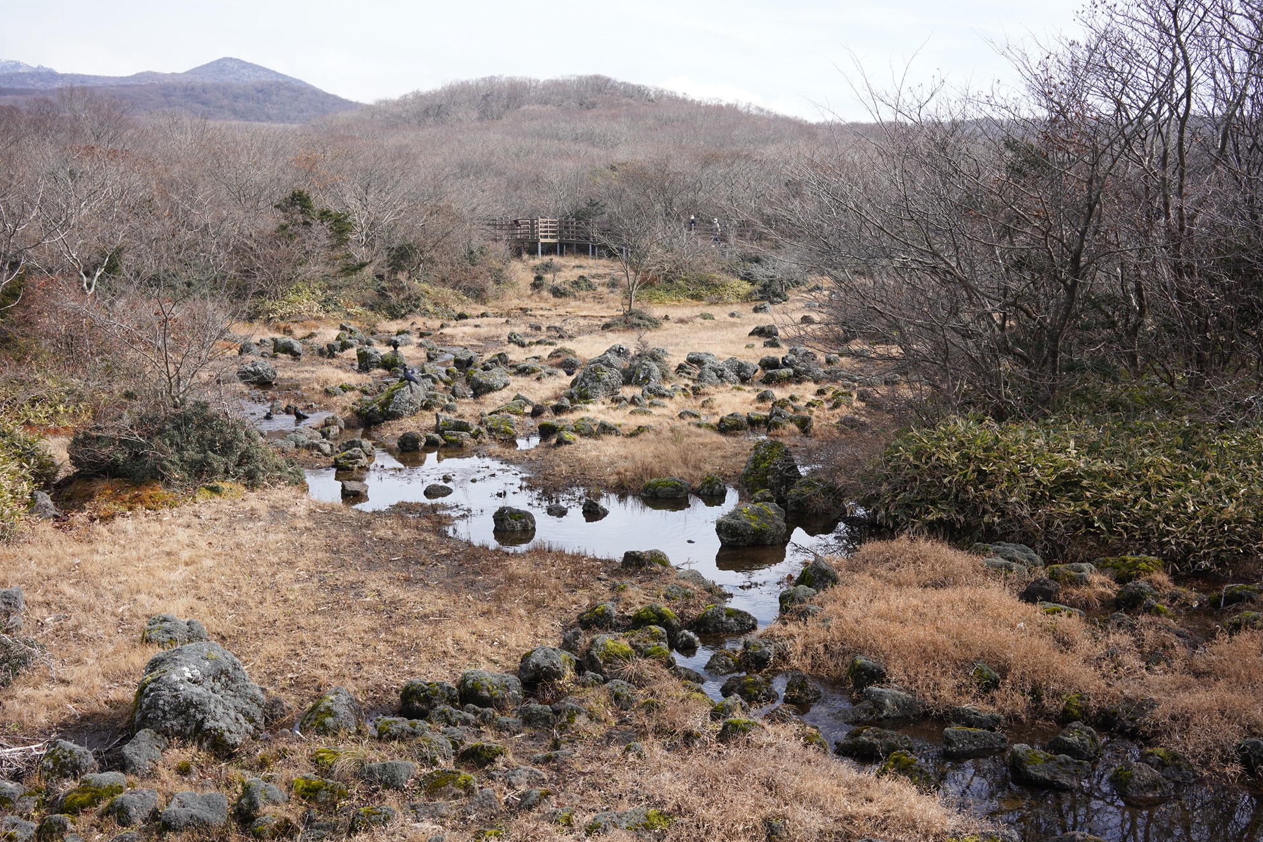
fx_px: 1263
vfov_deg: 36.9
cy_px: 410
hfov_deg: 53.1
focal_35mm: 36
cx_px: 615
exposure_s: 1/100
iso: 100
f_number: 8
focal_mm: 35
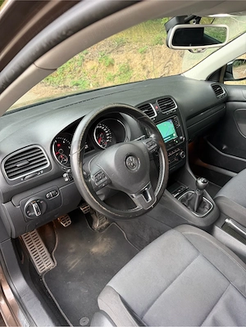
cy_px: 164
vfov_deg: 71.6
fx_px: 227
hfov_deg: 56.8
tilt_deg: -28.5
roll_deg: -2.4
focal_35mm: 24
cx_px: 123
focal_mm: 6.76
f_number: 1.78
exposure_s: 1/60
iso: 400
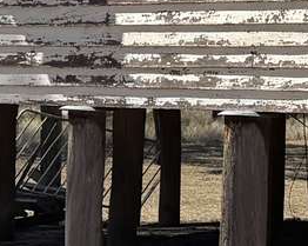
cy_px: -14
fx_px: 1566
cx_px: 594
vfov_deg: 8.9
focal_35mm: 172
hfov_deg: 10.4
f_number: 1.78
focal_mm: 6.76
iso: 80
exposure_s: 1/3759
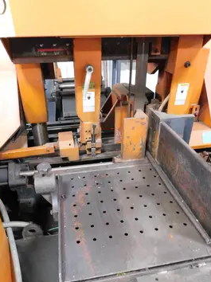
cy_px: 139
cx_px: 100
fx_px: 212
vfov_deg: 67.3
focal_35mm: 26
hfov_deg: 53.0
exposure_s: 1/10
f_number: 3
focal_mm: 4
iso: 400
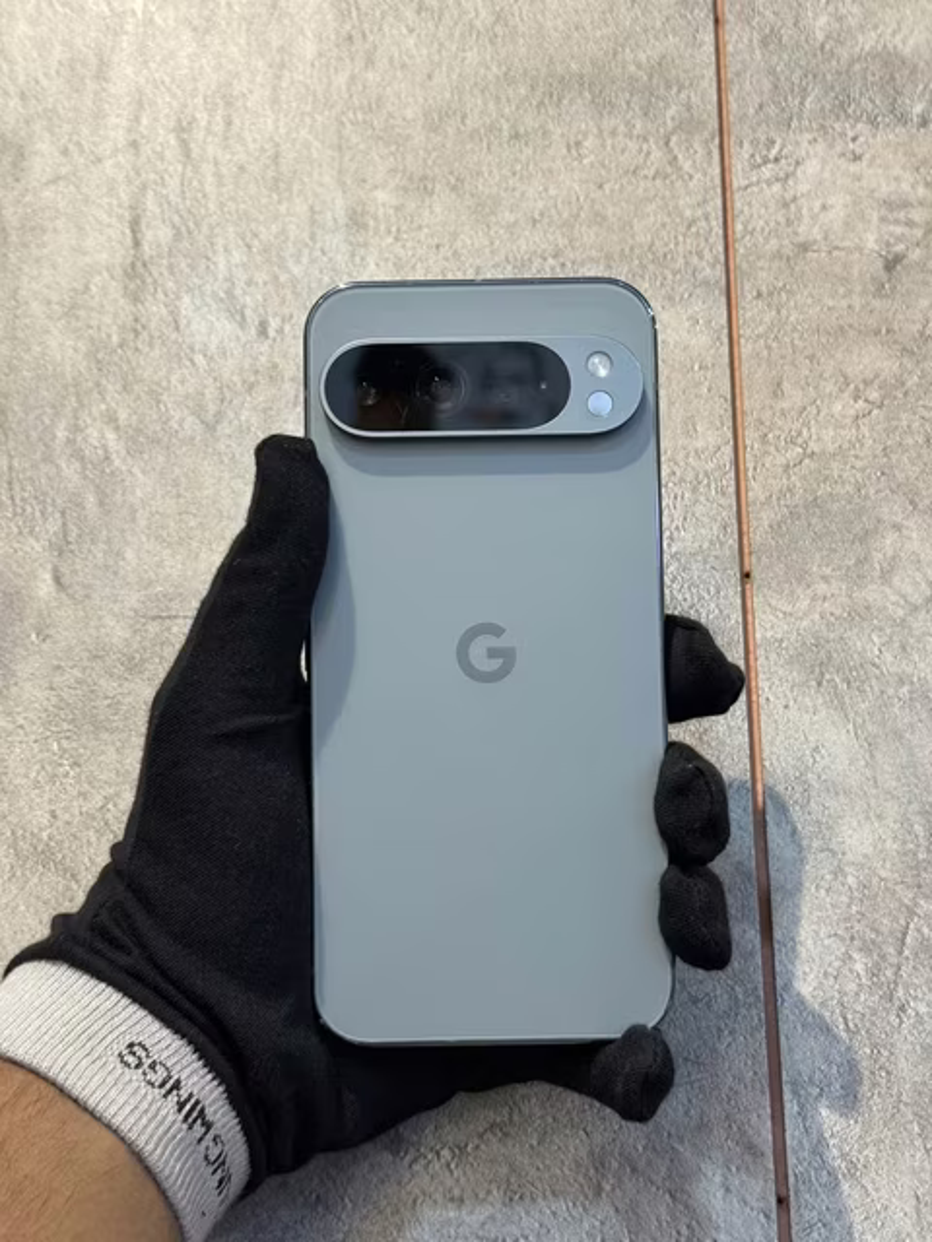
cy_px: 621
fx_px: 1723
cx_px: 466
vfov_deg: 39.7
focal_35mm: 48
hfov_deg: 30.3
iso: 80
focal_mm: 6.76
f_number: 1.78
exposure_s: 1/50
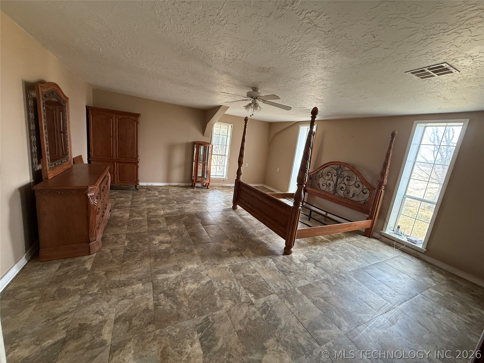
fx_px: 196
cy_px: 182
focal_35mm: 14
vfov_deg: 85.7
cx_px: 242
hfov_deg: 102.1
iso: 320
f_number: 2.2
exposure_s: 1/85
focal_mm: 2.22
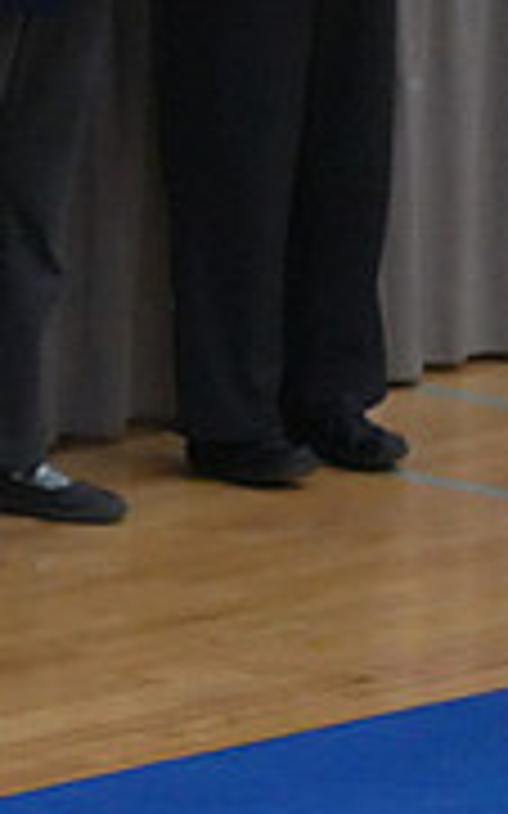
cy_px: -43
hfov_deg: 1.3
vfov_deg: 2.1
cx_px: -746
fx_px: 21704
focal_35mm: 979
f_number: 3.5
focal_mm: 300
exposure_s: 1/1250
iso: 20000
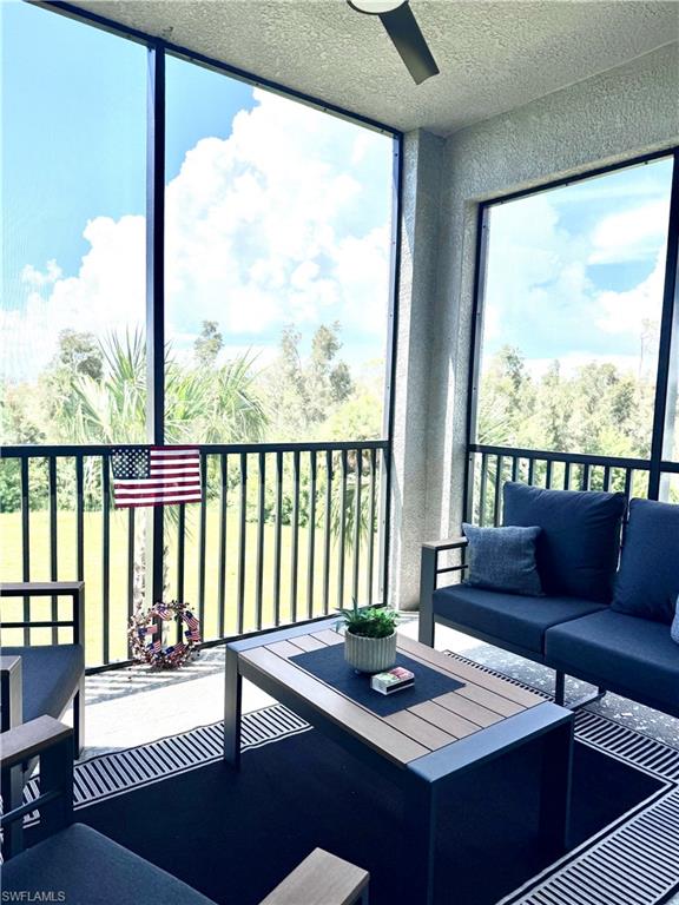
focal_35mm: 24
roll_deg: -1.5
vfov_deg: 71.6
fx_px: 628
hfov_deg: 56.8
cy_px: 452
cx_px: 340
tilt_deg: -5.5
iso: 80
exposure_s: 1/2833
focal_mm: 6.76
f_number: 1.78
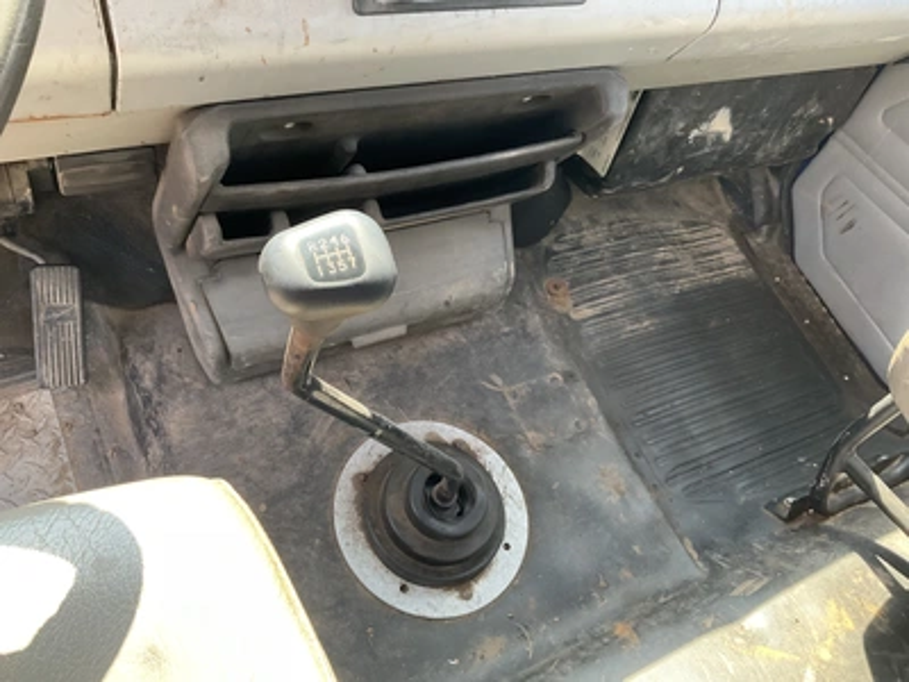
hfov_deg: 61.7
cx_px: 454
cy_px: 341
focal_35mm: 29
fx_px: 762
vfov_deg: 48.2
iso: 64
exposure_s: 1/118
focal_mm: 3
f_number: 1.8
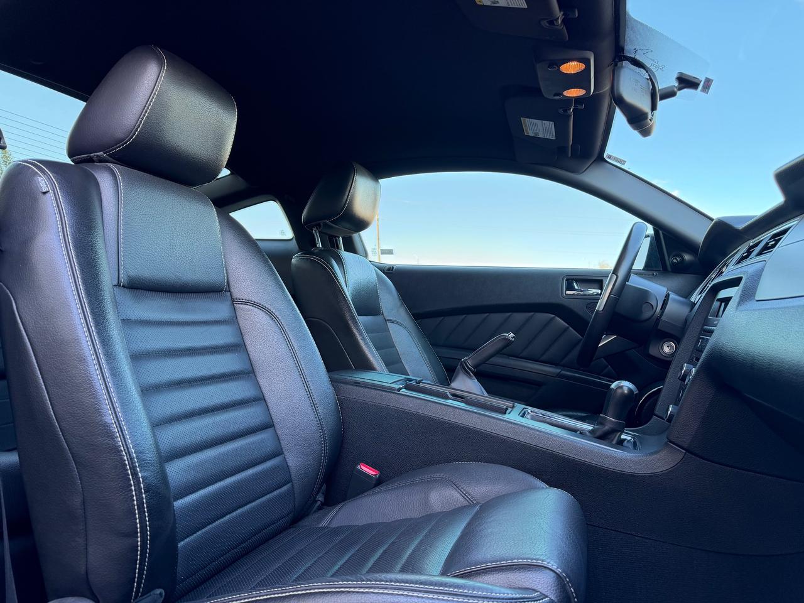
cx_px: 402
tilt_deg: +1.1
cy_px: 302
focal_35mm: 24
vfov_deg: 56.8
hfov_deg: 71.6
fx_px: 557
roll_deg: -1.1
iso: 100
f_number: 1.78
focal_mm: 6.76
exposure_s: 1/121
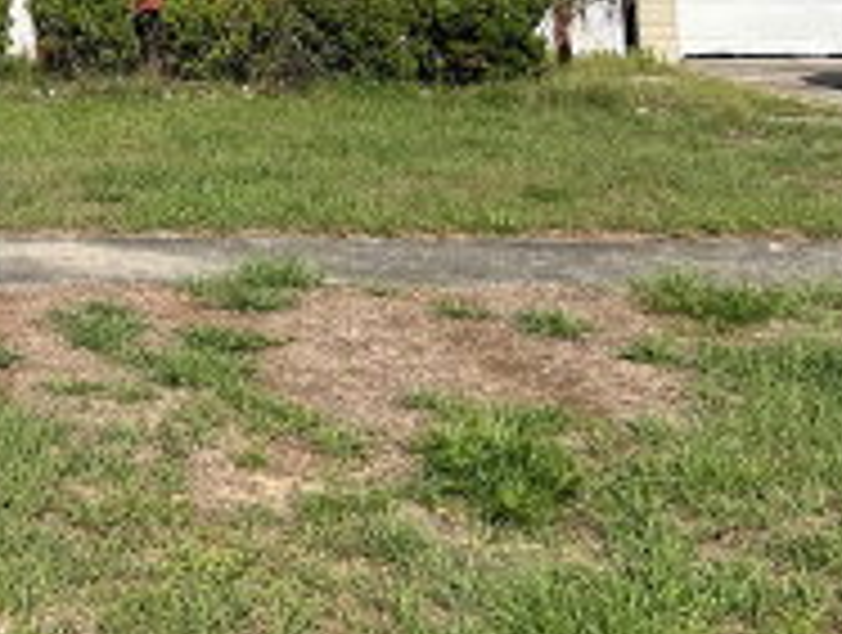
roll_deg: +1.3
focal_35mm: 71
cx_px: -95
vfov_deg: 19.4
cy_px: -157
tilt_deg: +1.7
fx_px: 1730
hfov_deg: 25.3
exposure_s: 1/6993
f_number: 1.5
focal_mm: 5.7
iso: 50
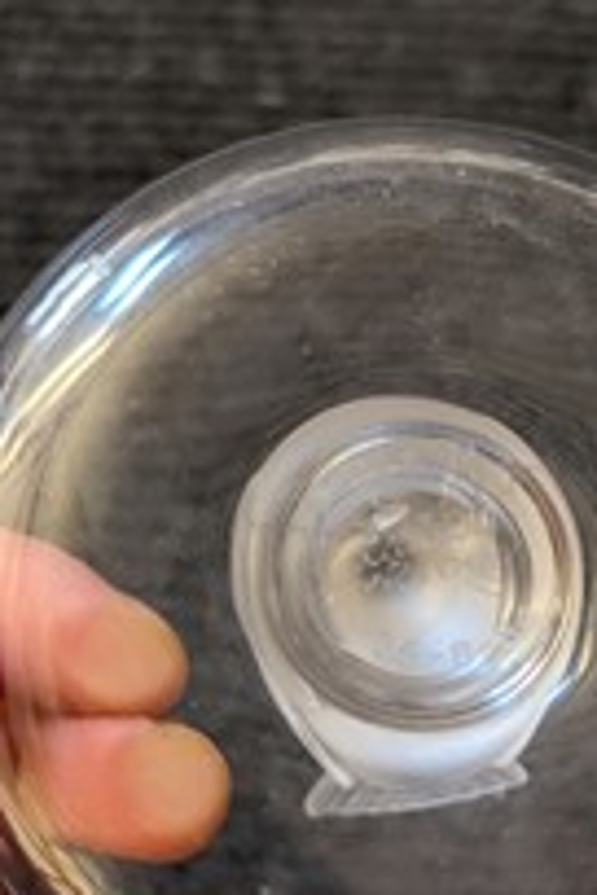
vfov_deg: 40.2
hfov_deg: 27.4
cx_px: 397
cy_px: 526
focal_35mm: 49
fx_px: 1219
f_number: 1.85
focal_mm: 6.81
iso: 1022
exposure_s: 1/100
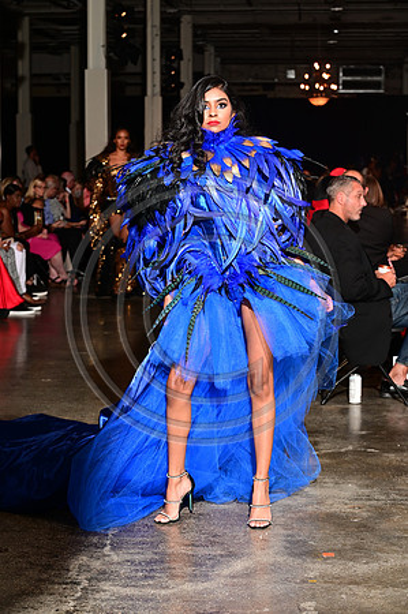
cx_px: 204
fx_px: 1329
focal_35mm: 78
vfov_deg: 26.0
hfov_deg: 17.5
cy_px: 307
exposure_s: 1/125
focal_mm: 78
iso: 1000
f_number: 6.3
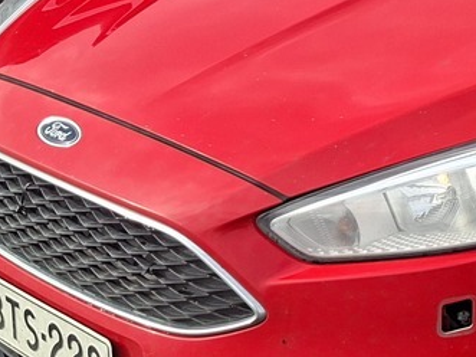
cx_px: 639
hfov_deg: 18.2
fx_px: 1375
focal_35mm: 100
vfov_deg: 14.4
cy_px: -37
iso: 50
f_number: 1.8
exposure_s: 1/811
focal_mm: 5.54
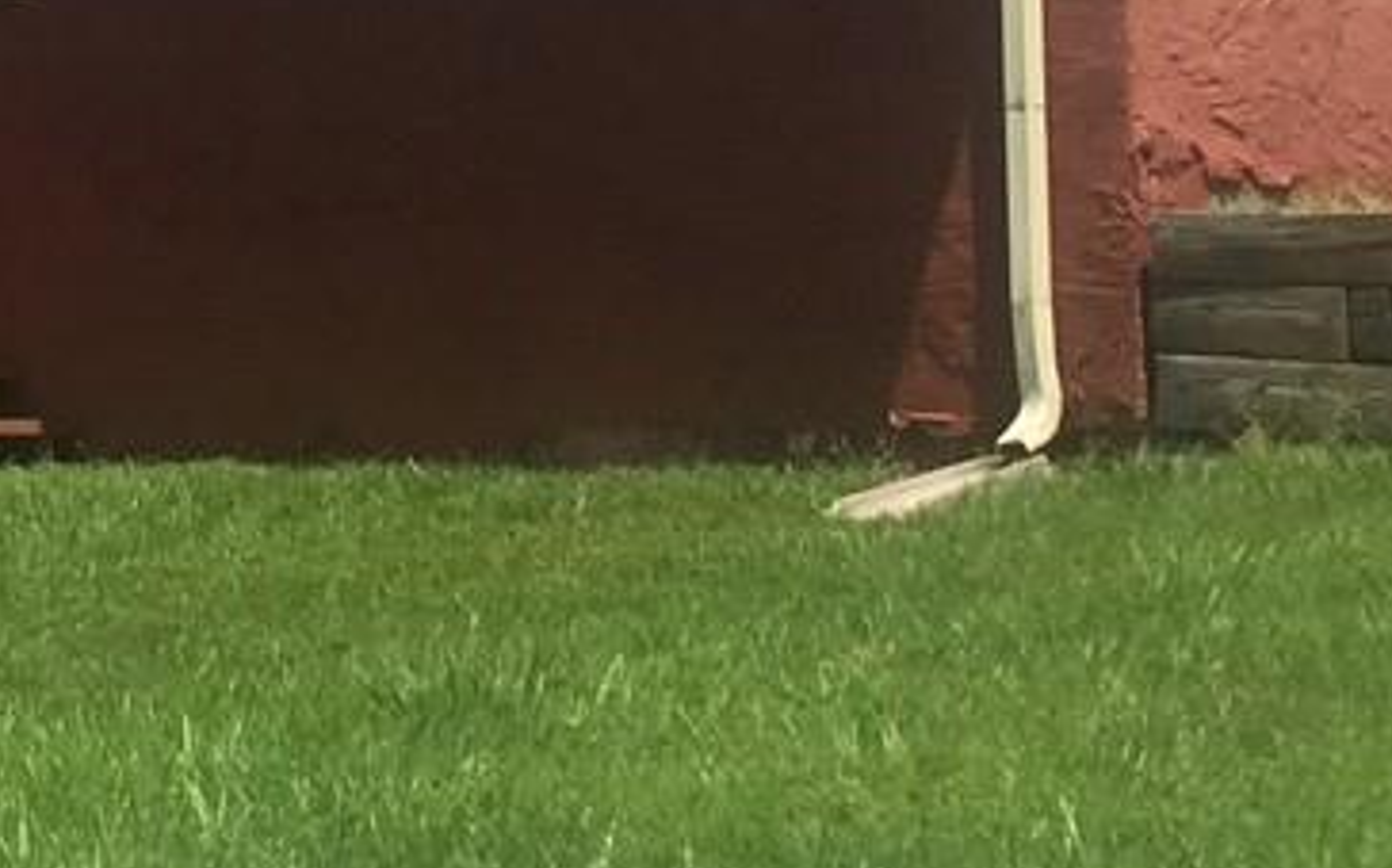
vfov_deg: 9.0
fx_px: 5232
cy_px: -830
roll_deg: -2.4
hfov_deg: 14.7
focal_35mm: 138
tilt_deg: +14.6
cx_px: -260
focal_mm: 4.15
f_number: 2.2
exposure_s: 1/1721
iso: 32
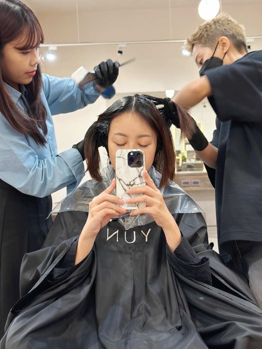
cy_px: 174
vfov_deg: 39.7
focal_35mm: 48
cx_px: 131
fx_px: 484
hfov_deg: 30.3
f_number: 1.78
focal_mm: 6.86
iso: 160
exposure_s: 1/60
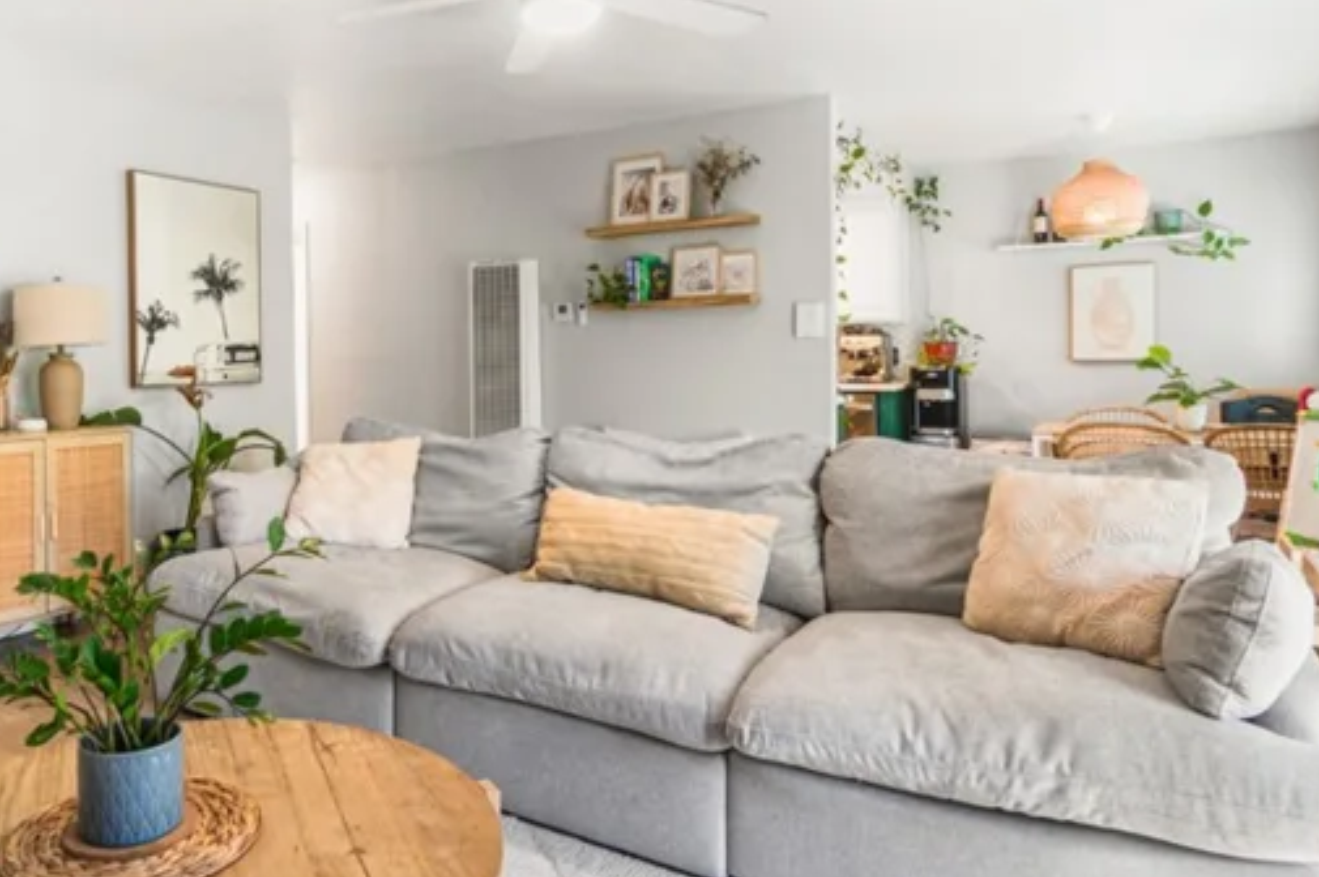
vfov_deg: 51.0
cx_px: 532
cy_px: 363
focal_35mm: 25
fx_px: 915
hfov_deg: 70.8
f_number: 6.3
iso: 100
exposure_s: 1/1.67
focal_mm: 10
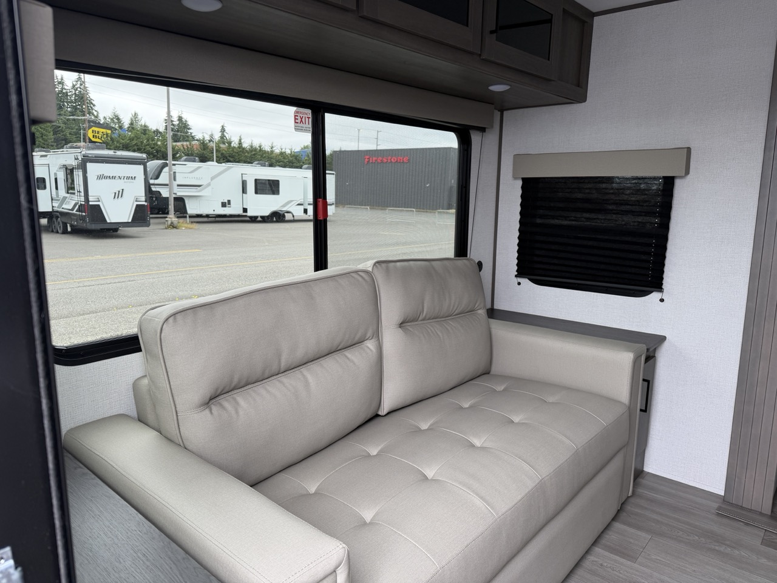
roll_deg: -2.8
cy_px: 292
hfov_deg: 71.6
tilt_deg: -8.4
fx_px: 539
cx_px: 388
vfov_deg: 56.8
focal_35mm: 24
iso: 64
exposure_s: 1/144
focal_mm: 6.76
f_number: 1.78
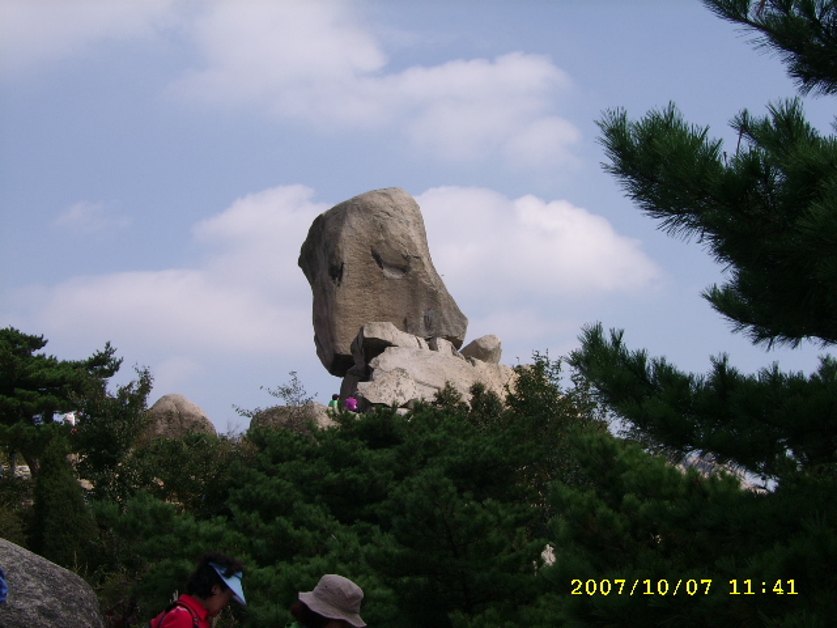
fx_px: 1547
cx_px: 418
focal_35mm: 64
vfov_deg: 22.9
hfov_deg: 30.3
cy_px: 314
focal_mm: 10.75
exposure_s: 1/297
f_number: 7.7
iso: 50
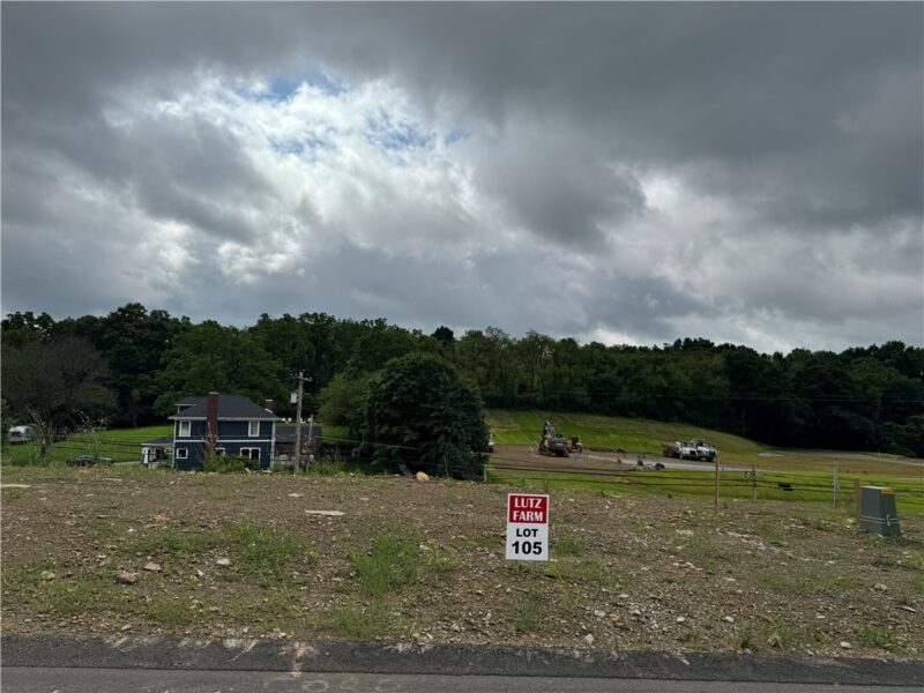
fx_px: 641
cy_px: 346
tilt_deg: +4.8
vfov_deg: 56.8
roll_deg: -0.8
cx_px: 462
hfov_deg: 71.6
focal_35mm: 24
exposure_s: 1/10417
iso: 80
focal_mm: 6.76
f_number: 1.78
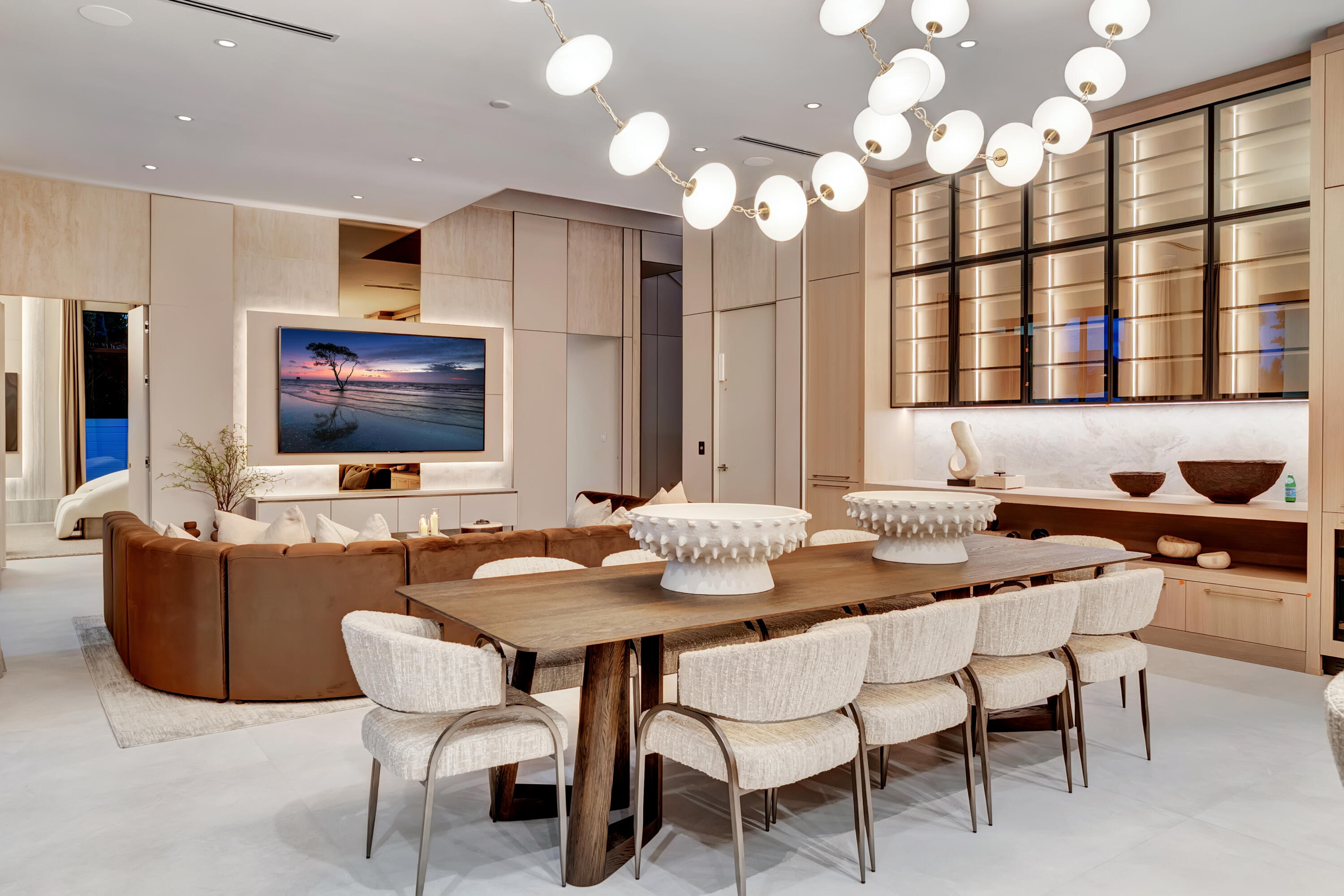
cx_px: 672
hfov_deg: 73.8
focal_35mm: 24
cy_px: 448
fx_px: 896
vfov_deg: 53.1
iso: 400
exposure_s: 1/3.33
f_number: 9
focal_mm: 24
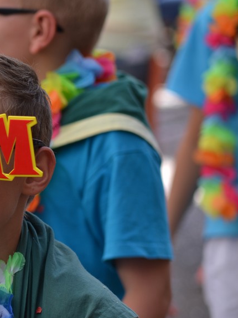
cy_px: 158
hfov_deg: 8.4
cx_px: -39
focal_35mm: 175
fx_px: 1605
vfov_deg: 11.3
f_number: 2.8
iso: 100
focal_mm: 68
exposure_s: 1/500
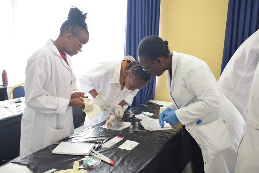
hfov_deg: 57.2
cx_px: 130
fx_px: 237
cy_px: 86
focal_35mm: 33
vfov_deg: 40.0
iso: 400
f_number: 5
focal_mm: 22
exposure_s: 1/25
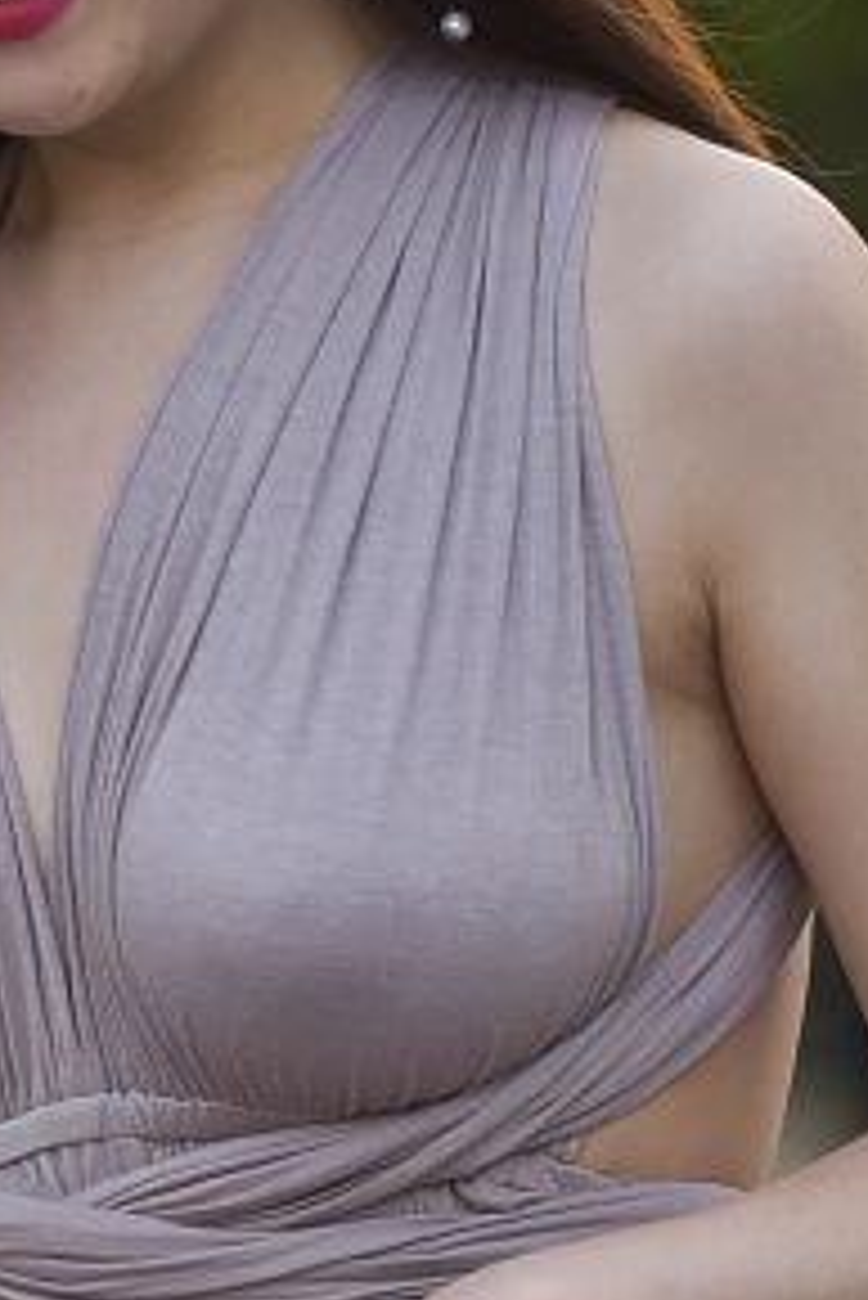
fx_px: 23189
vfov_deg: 3.2
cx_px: 324
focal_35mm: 642
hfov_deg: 2.1
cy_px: 2029
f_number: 3.2
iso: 320
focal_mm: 110
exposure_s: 1/800
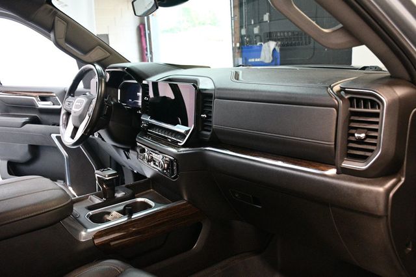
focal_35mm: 33
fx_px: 381
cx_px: 208
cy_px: 138
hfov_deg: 57.2
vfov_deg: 39.9
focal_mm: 22
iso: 5000
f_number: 3.5
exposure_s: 1/60
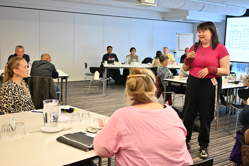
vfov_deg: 31.9
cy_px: 83
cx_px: 124
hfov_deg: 46.4
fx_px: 290
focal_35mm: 42
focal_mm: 28
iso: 1600
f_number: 2.8
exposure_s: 1/200
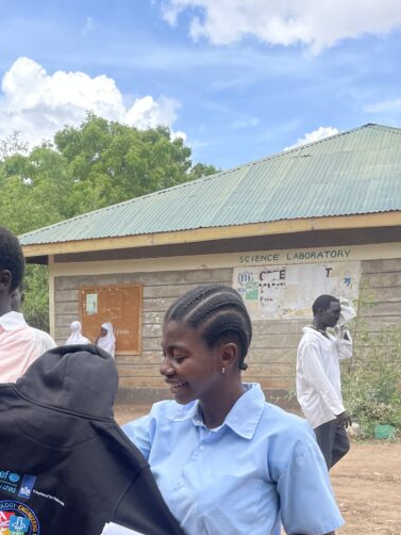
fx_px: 818
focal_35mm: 53
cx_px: 16
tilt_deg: -11.9
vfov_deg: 33.6
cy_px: 510
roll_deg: +2.1
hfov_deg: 26.3
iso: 32
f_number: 1.6
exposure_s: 1/796
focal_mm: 4.2
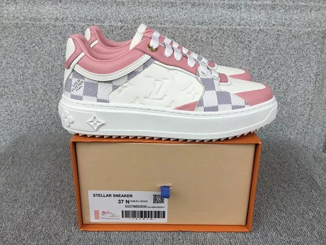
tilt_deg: -20.3
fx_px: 301
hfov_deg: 56.8
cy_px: 123
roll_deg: -1.1
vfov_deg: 44.2
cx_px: 166
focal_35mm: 32
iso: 25
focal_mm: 3.3
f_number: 2.4
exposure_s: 1/357
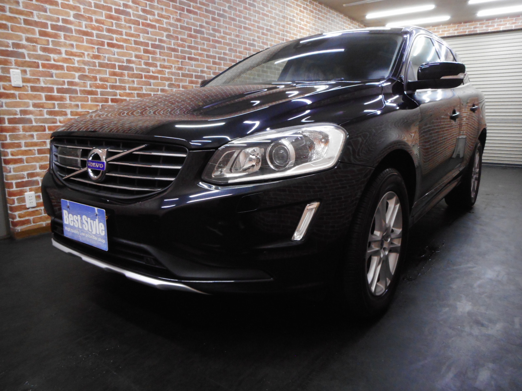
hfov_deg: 69.4
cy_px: 196
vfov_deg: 54.9
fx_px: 377
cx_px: 261
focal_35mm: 25
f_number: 3.7
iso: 400
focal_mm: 4.5
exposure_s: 1/30
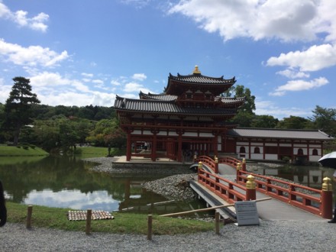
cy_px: 126
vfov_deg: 48.2
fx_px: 281
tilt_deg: +2.9
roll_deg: +0.0
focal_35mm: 29
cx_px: 168
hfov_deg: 61.7
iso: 32
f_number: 2.2
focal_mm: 4.15
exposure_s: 1/3165
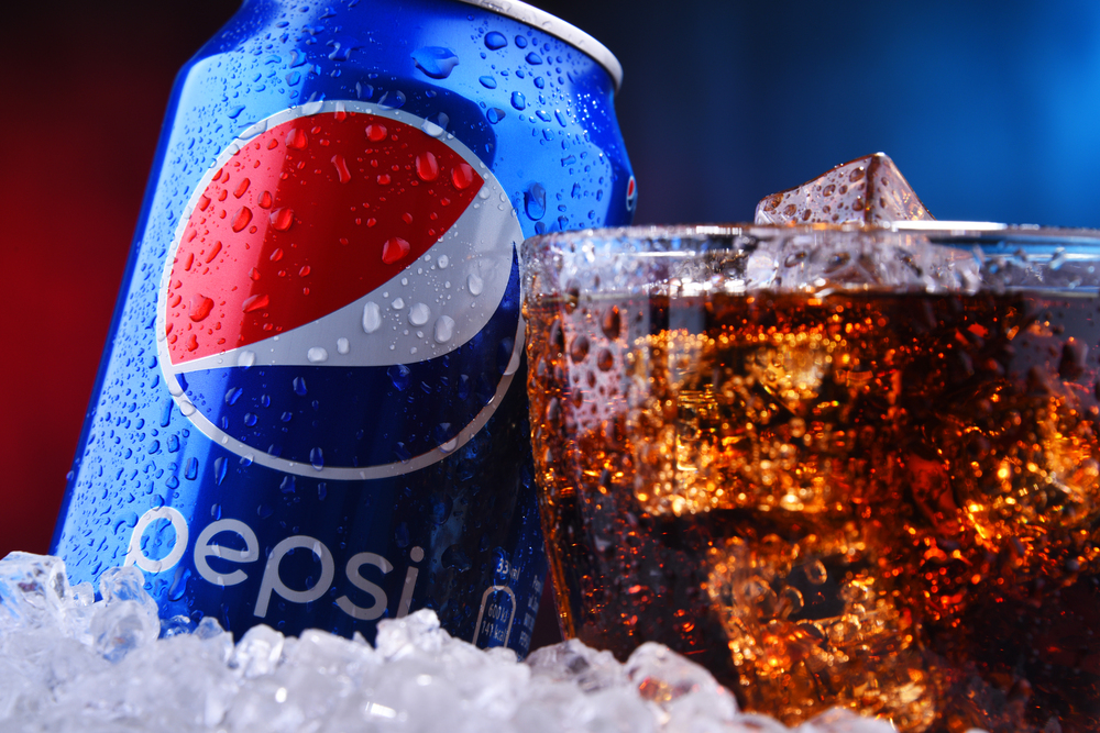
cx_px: 550
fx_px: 4889
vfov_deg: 8.6
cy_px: 366
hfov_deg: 12.8
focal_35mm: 160
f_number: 11
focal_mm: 160
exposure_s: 1/125
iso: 100
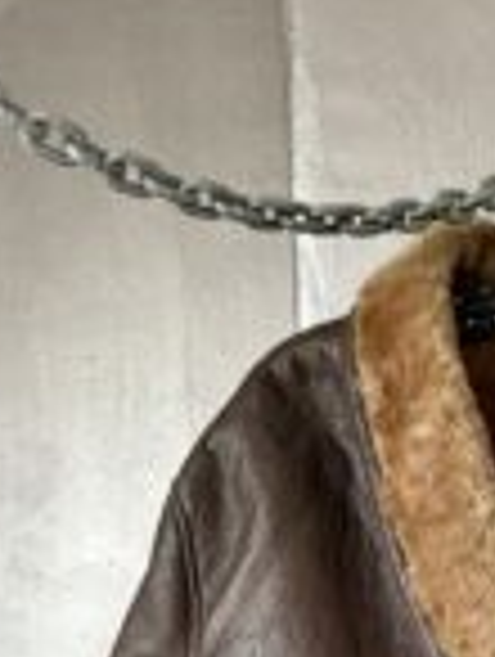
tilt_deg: -2.9
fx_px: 1103
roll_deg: -0.4
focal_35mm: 58
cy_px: 677
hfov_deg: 23.9
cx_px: 524
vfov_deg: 30.5
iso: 1000
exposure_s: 1/37
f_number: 1.78
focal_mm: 6.76
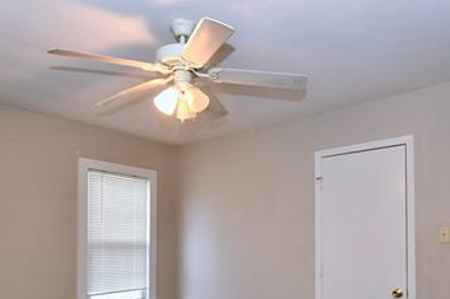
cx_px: 232
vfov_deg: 42.8
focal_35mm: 29
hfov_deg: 63.7
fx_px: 362
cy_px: 240
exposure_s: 1/60
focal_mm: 11
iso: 640
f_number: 4.8
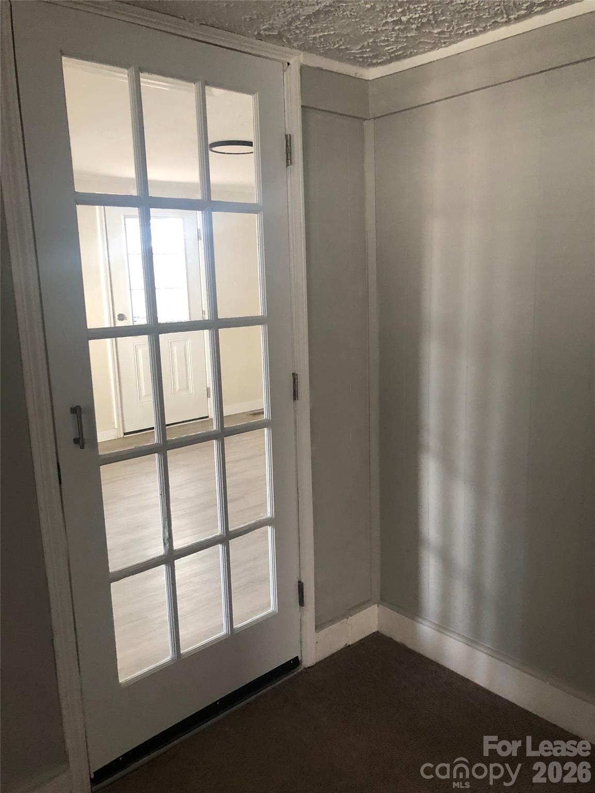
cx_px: 298
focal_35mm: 28
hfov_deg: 49.7
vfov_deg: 63.4
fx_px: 642
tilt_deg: -10.1
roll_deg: +0.5
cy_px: 396
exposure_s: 1/15
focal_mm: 3.99
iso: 80
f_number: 1.8
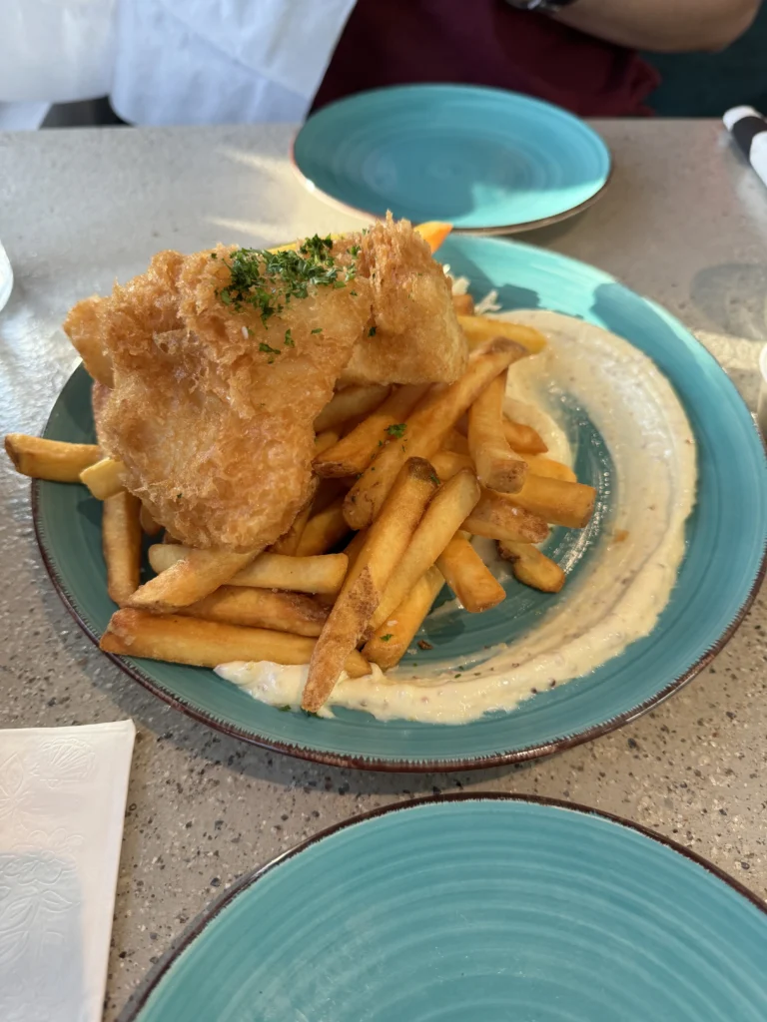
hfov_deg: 56.8
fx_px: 709
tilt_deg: -49.6
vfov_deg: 71.6
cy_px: 511
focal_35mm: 24
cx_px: 384
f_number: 1.78
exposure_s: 1/120
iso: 125
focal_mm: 6.76
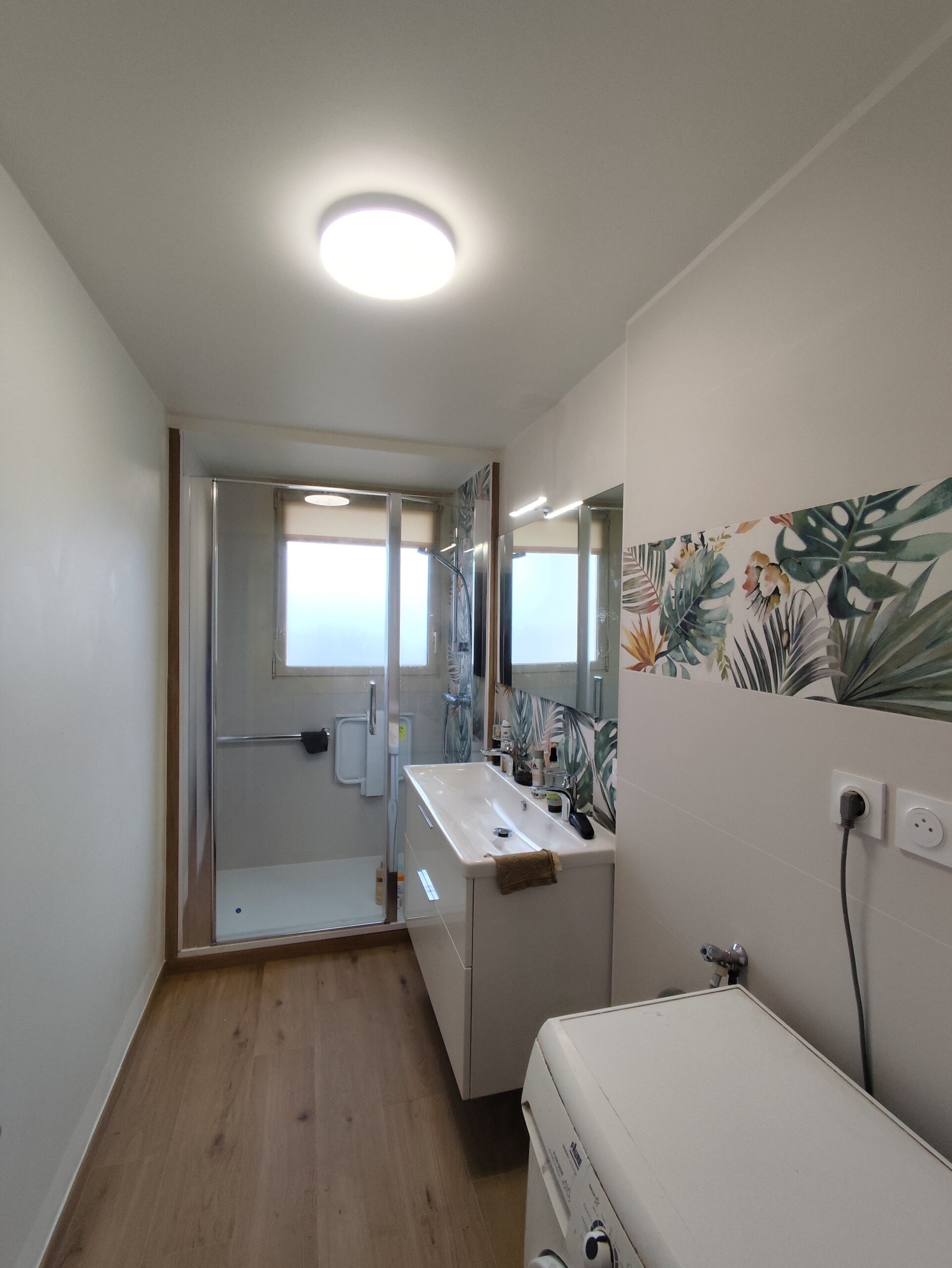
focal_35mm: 16
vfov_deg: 94.5
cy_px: 634
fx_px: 586
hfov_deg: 78.2
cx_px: 476
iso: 50
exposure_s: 1/128
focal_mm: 1.65
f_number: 2.2
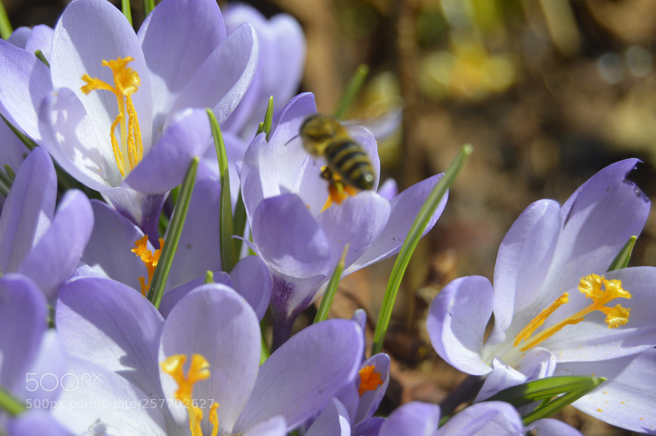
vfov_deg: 16.5
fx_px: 1502
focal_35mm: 82
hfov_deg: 24.6
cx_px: 328
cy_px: 218
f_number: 8
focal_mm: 55
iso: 100
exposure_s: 1/250
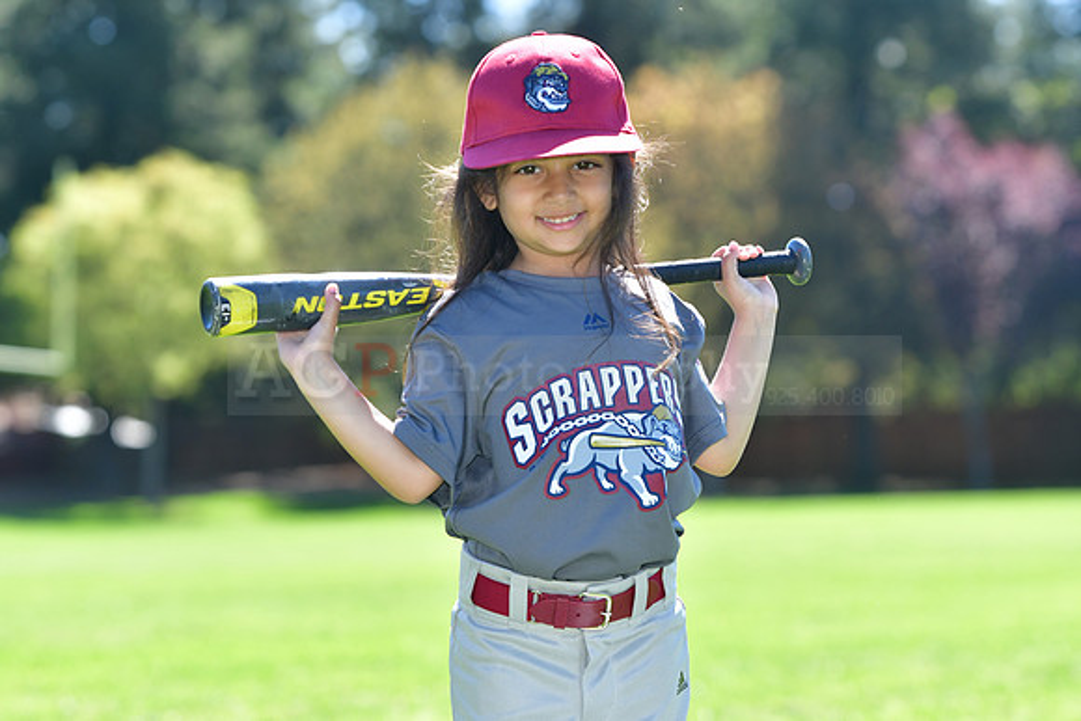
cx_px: 540
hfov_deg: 12.2
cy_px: 360
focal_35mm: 168
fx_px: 5046
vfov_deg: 8.2
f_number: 4.5
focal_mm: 112
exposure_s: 1/1000
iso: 400
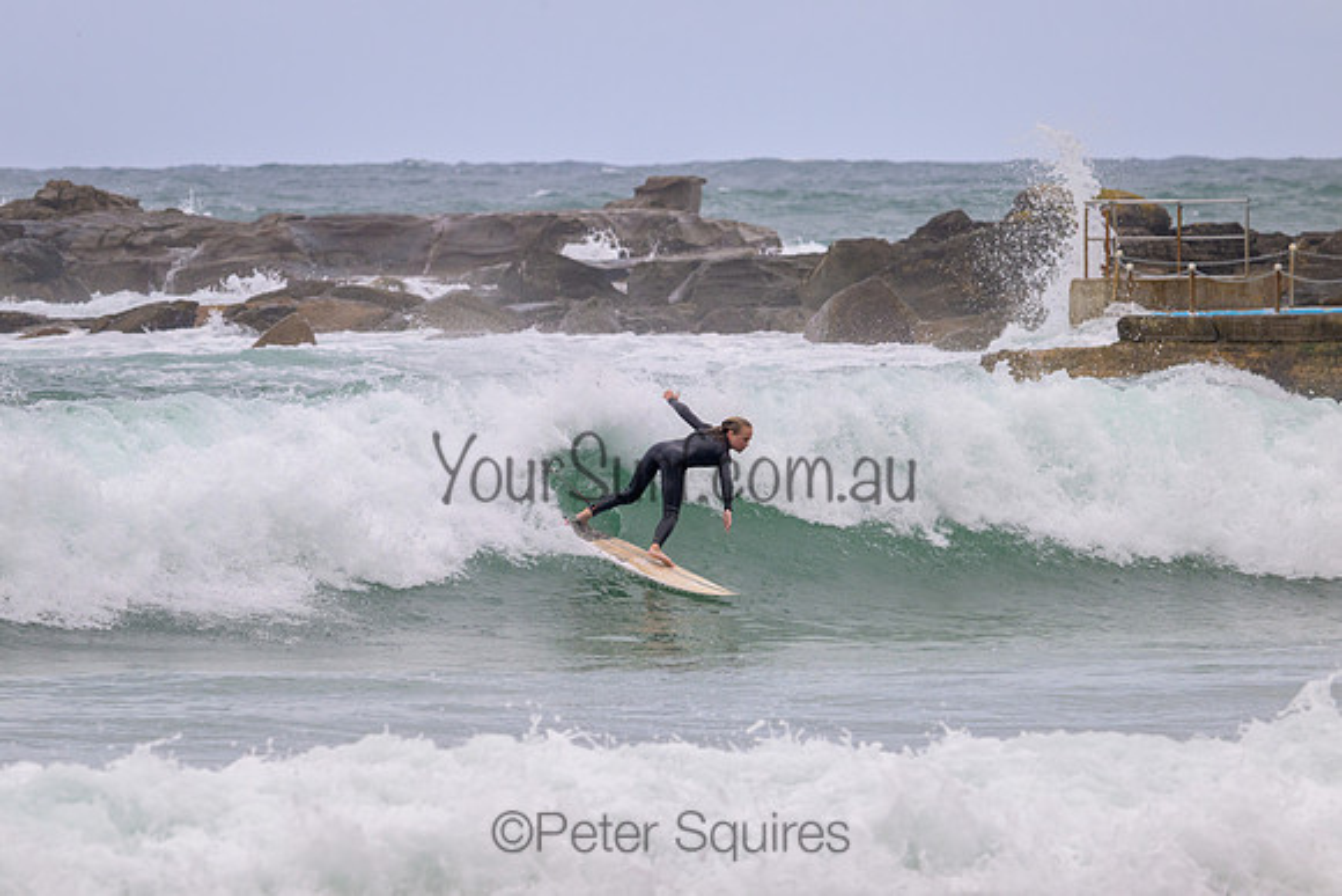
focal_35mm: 427
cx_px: 632
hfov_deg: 4.8
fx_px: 15904
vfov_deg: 3.2
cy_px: 422
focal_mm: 400
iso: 720
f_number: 11
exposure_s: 1/1250
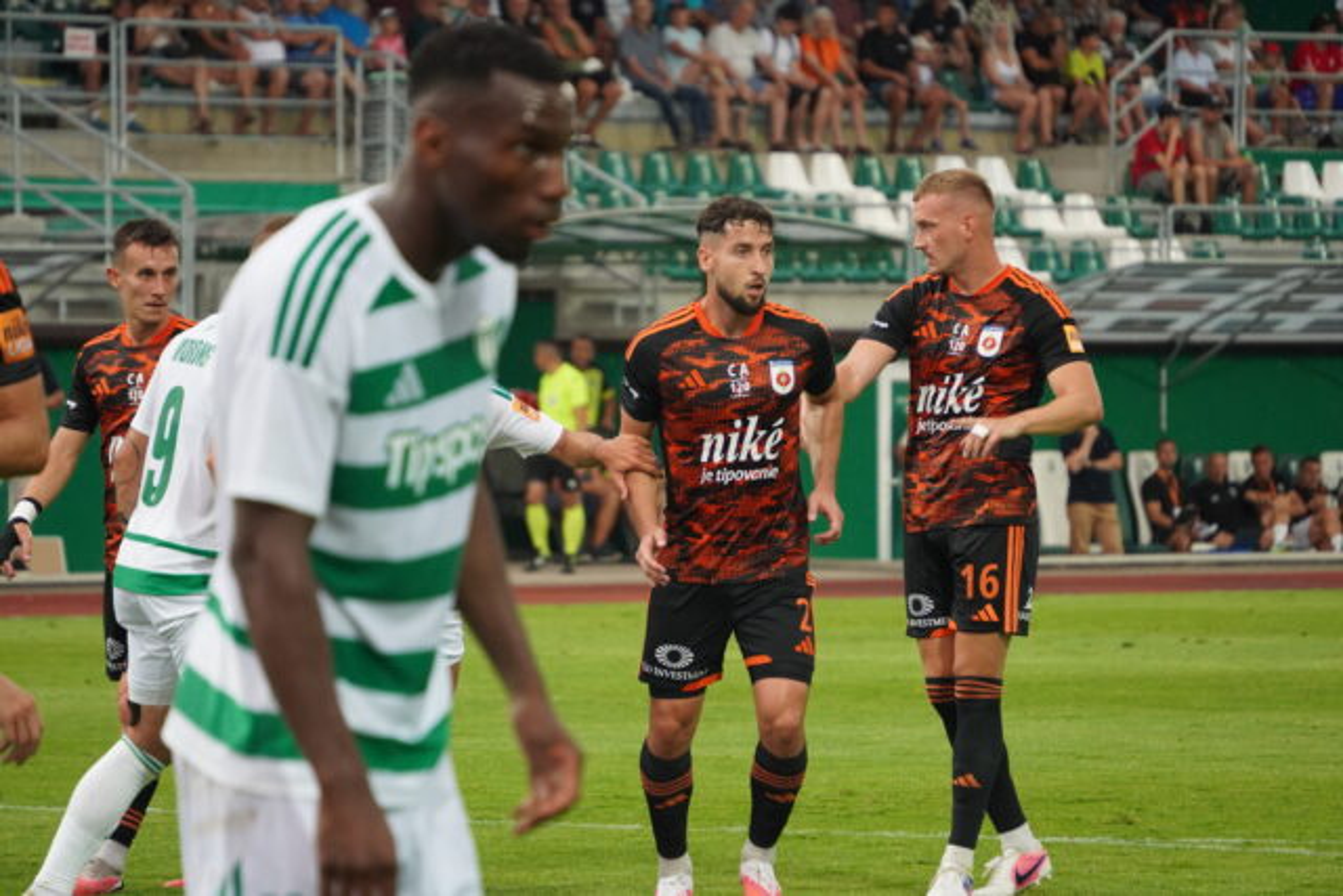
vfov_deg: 5.0
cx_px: 672
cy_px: 448
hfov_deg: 7.5
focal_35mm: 274
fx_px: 10242
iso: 1600
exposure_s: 1/320
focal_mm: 183
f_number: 6.3
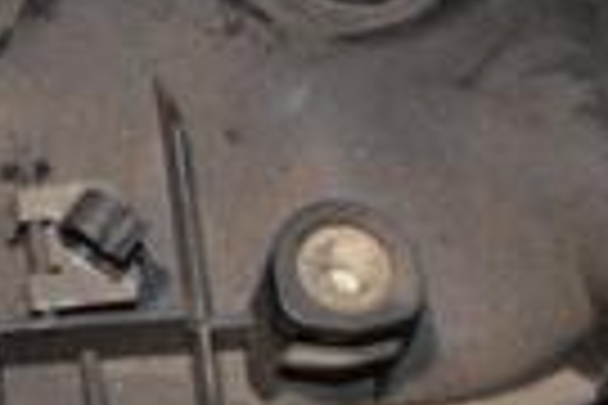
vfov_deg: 9.3
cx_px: -257
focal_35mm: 147
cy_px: -14
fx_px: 2482
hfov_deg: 13.3
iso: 800
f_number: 5
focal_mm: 22
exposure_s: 1/60
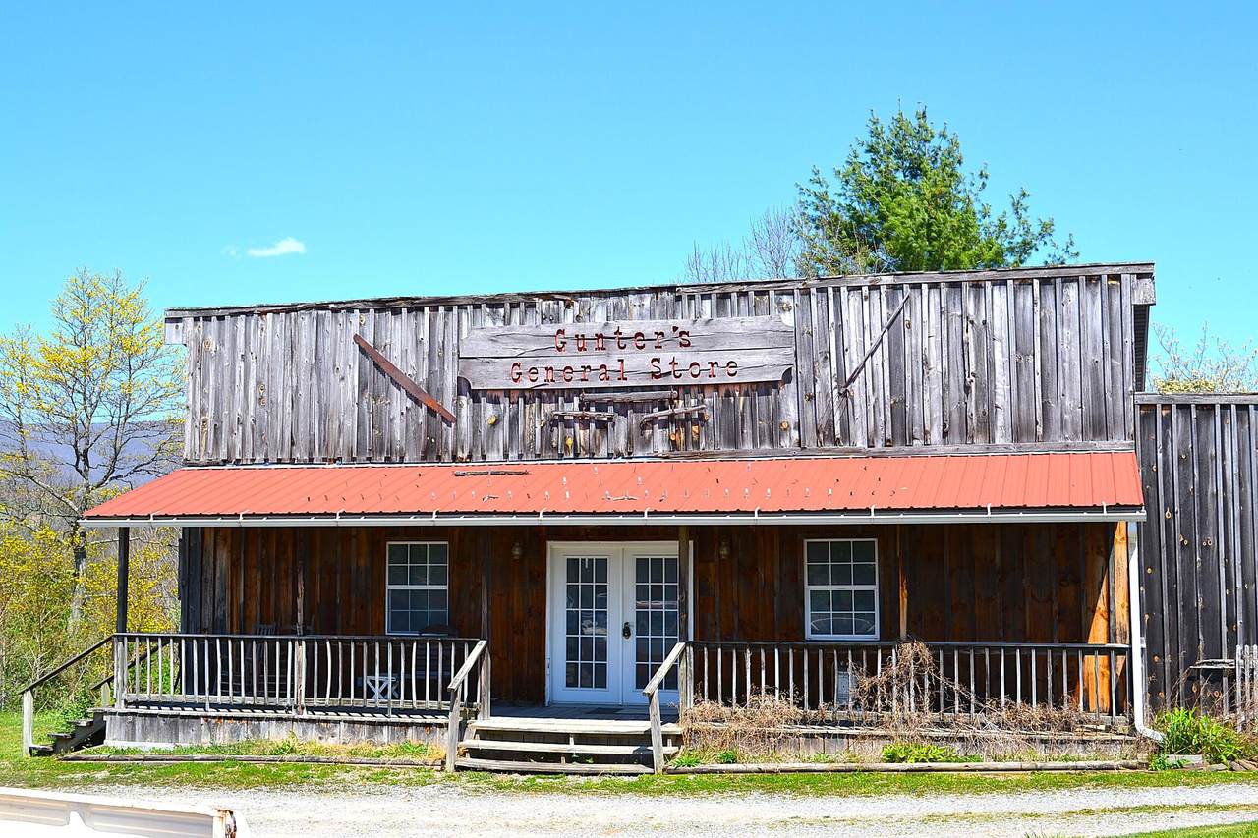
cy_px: 419
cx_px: 629
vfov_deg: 29.9
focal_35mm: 45
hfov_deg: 43.6
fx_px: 1572
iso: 100
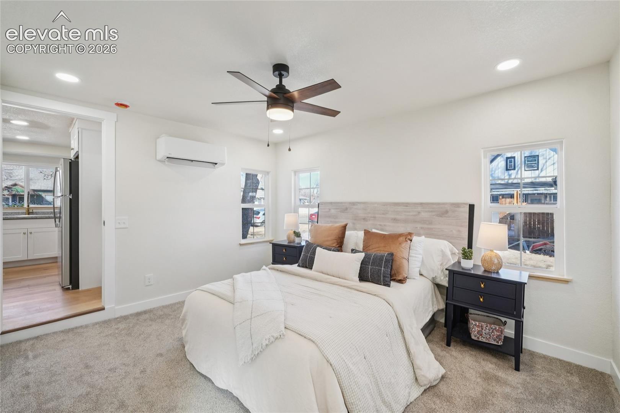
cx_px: 310
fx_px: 258
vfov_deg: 77.3
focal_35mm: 15
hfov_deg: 100.4
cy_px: 206
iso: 800
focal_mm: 10
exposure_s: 1/40
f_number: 8
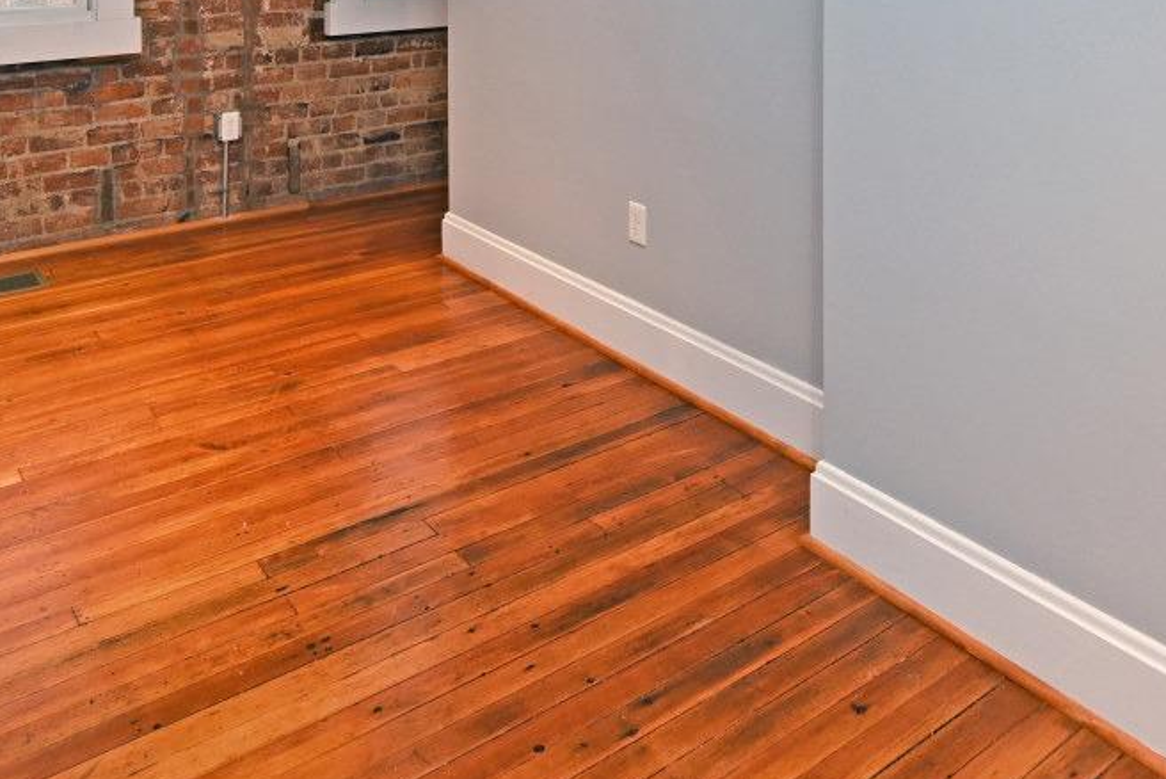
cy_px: -100
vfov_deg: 34.8
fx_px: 1037
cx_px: 466
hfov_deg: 58.2
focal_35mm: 32
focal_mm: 14
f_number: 4
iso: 720
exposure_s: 1/60
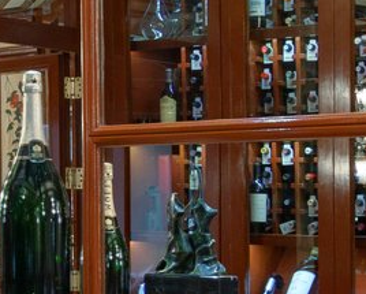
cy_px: 310
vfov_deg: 11.8
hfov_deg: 12.7
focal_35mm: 129
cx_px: -403
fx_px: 1399
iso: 320
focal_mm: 18
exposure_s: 1/1.25
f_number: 7.1
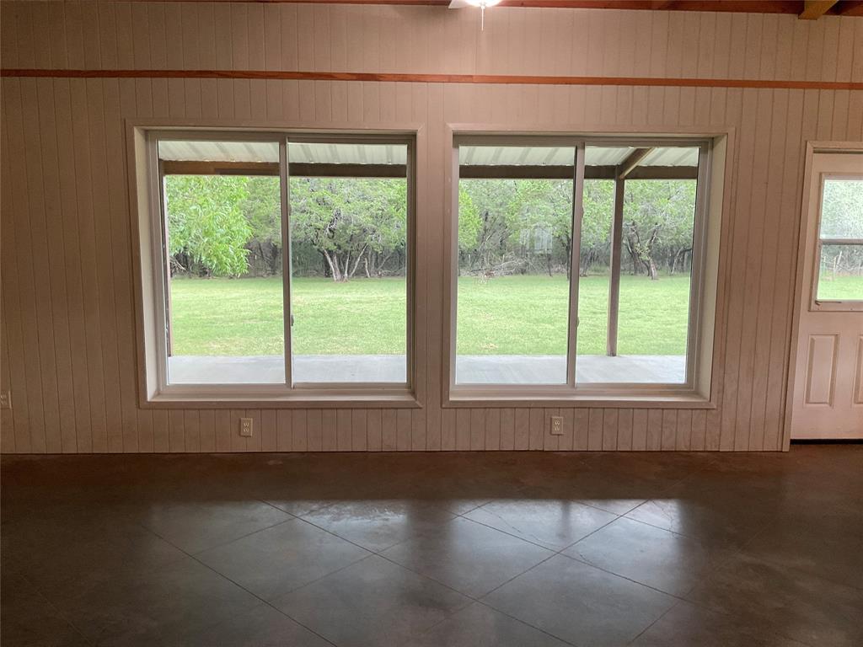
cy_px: 324
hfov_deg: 61.7
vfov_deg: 48.2
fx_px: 723
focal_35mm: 29
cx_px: 432
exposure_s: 1/60
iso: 100
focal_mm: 3
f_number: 1.8
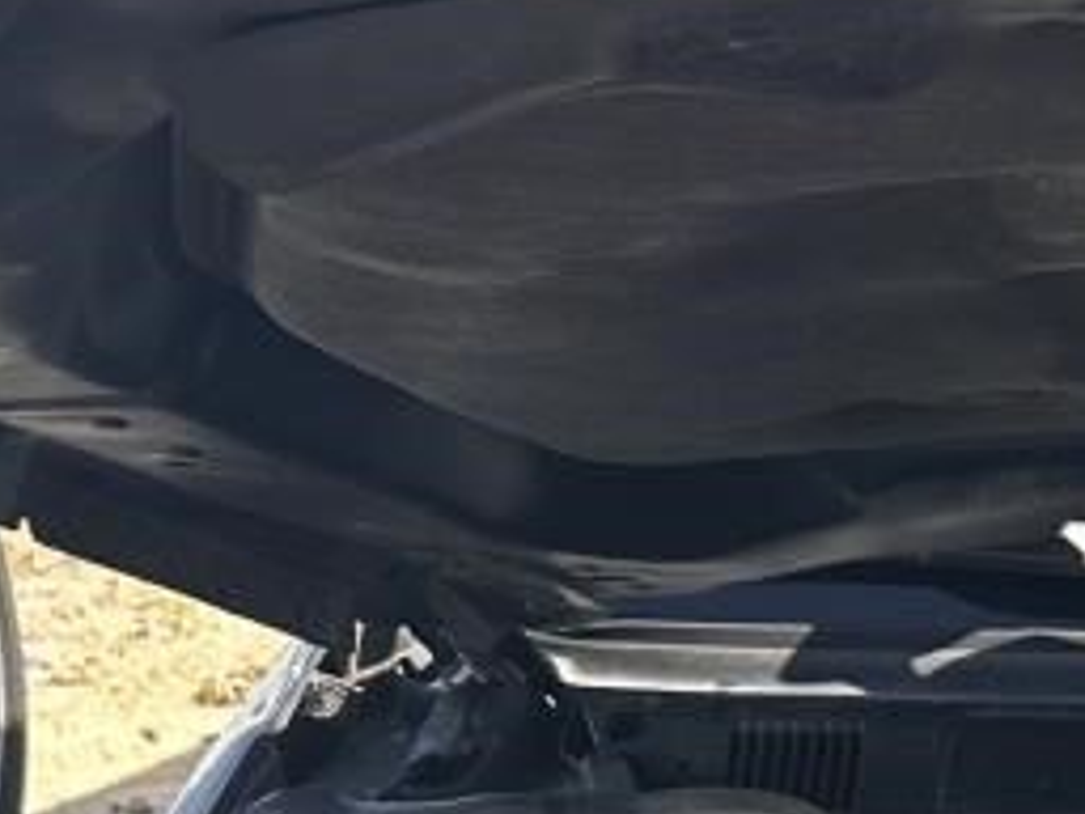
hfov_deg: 13.9
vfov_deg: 11.4
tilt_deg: -33.2
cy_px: 1501
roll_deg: +1.9
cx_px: 2153
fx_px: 3761
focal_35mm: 120
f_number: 1.78
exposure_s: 1/561
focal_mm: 6.86
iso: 80
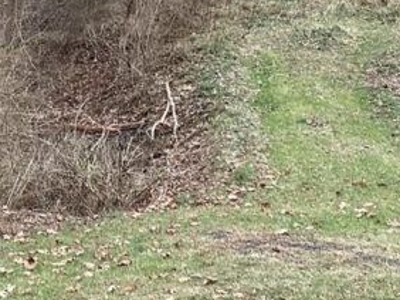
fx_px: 1016
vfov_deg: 16.7
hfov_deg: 22.0
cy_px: 121
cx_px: 88
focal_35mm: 88
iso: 40
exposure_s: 1/120
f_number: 2.4
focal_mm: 3.3
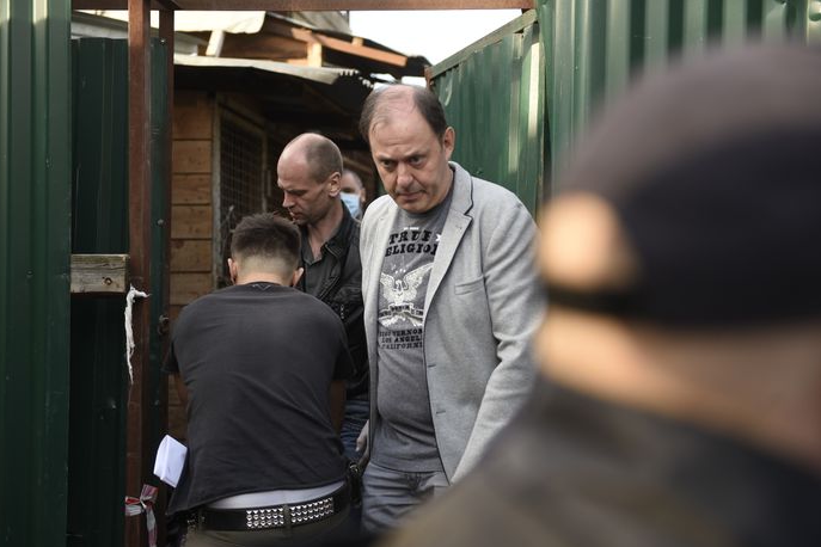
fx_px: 1300
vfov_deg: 23.8
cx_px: 405
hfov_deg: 35.1
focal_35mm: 57
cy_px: 277
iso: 200
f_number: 2.8
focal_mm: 56
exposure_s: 1/400
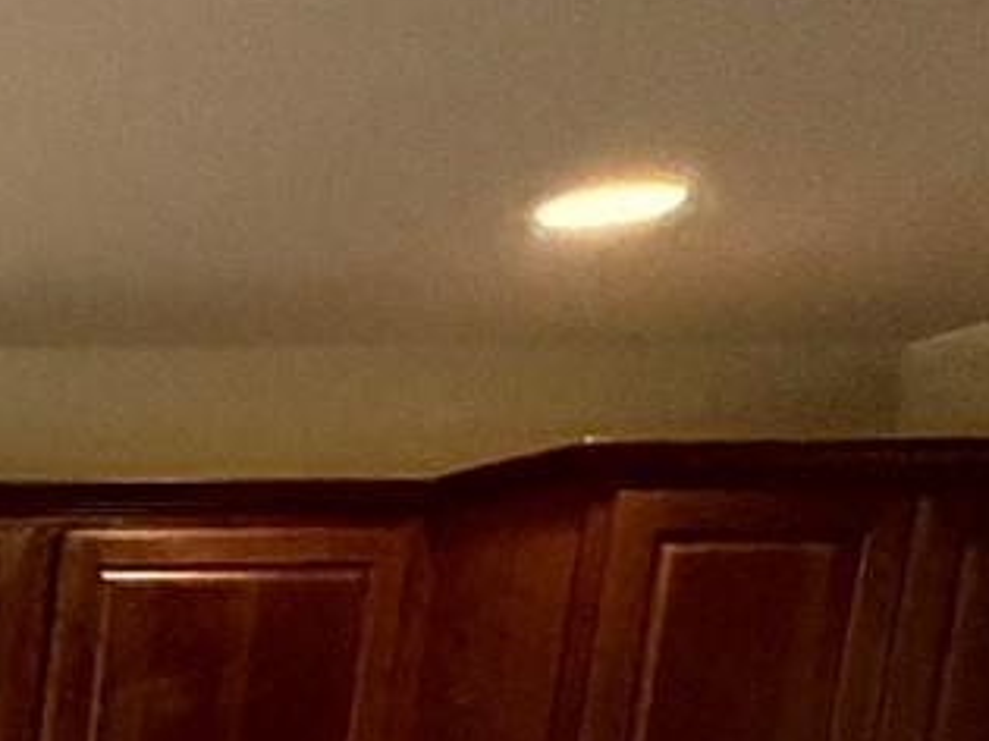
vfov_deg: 14.1
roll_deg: -0.6
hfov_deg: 14.2
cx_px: -1410
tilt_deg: -10.8
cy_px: 1407
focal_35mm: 91
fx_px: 2599
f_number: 2.2
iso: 500
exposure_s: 1/60
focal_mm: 2.22
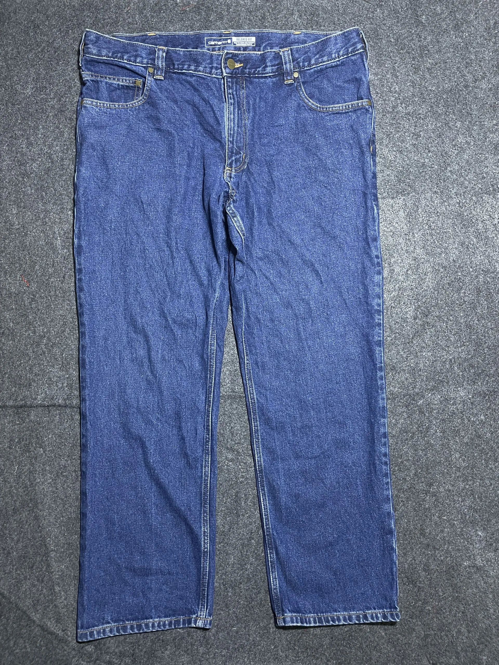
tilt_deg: -65.7
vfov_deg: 67.3
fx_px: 500
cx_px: 250
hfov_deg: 53.1
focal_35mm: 26
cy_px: 332
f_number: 1.6
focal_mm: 4.2
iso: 160
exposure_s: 1/50
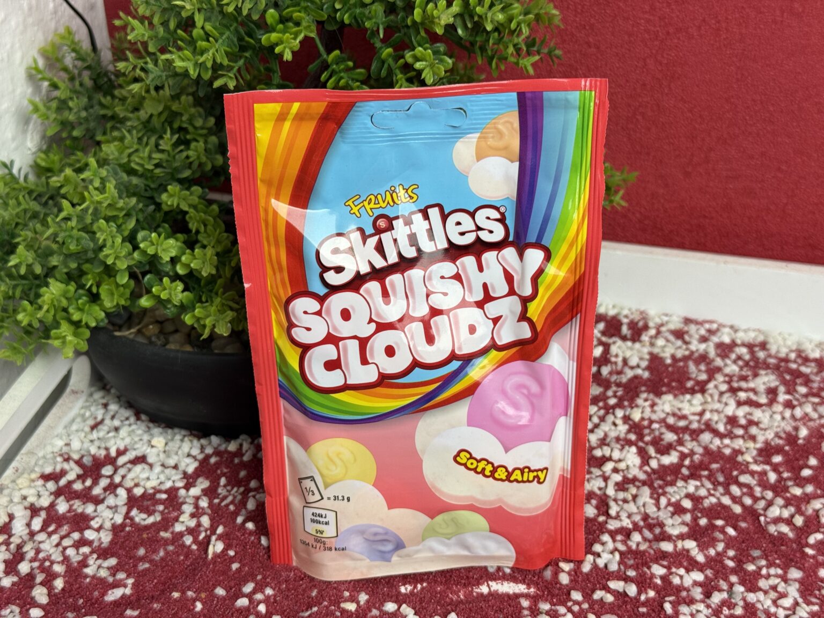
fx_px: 1143
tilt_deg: -34.0
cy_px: 309
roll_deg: -0.7
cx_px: 412
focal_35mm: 48
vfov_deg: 30.3
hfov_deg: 39.7
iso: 80
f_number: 1.78
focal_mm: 6.76
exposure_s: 1/100
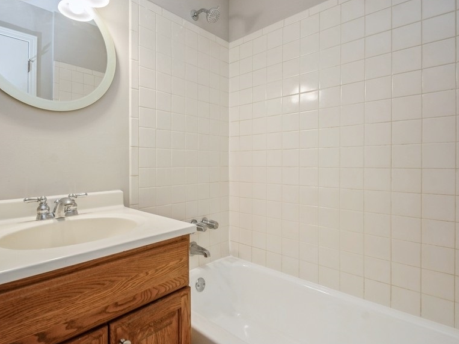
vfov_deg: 74.7
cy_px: 171
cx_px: 194
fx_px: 225
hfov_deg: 90.4
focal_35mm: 17
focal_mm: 10
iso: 200
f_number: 11
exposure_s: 1/13
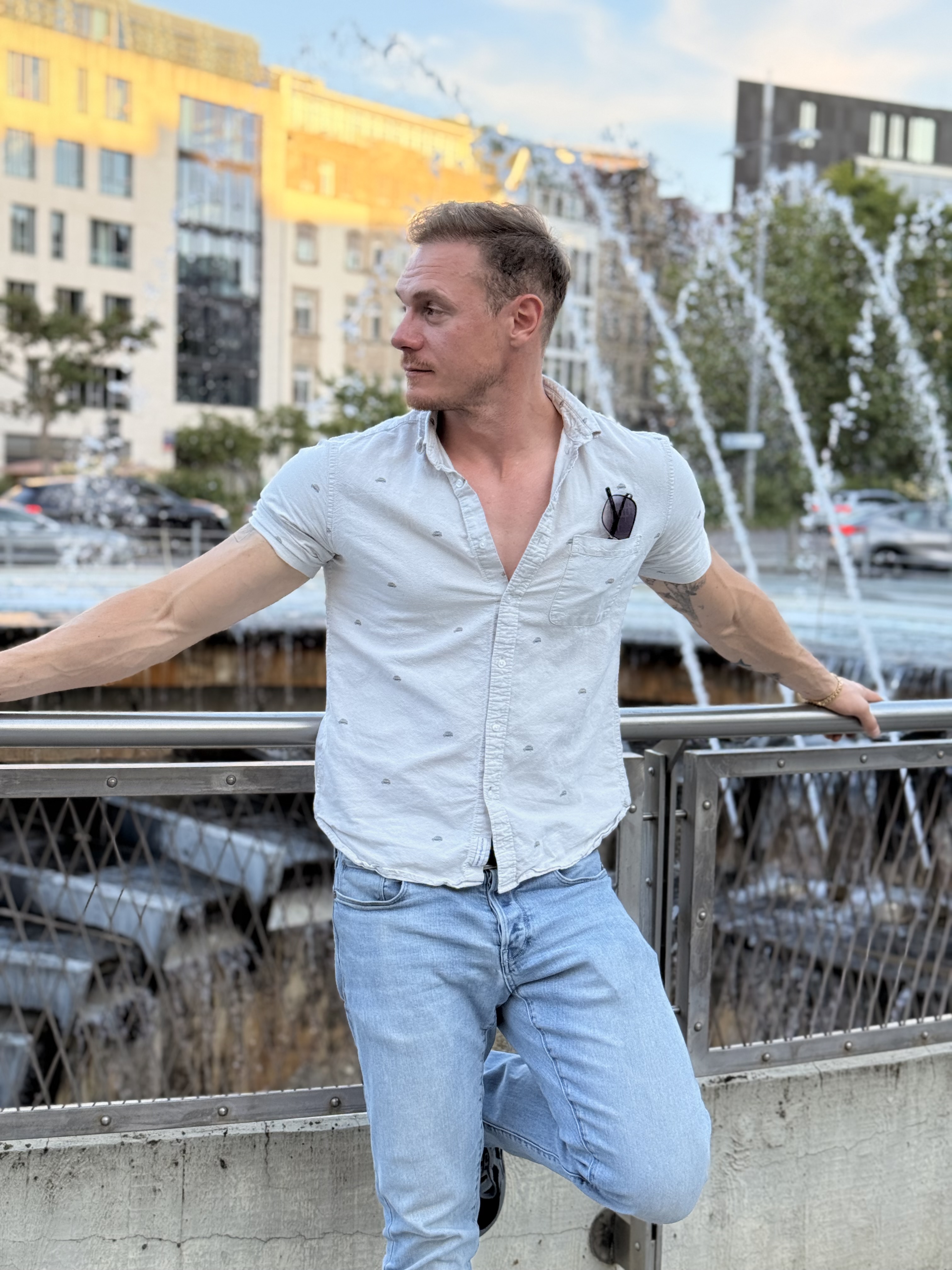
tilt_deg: -4.9
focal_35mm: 48
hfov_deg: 30.3
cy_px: 635
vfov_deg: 39.7
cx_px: 476
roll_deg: -2.0
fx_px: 1760
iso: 64
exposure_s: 1/368
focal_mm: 6.76
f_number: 1.78
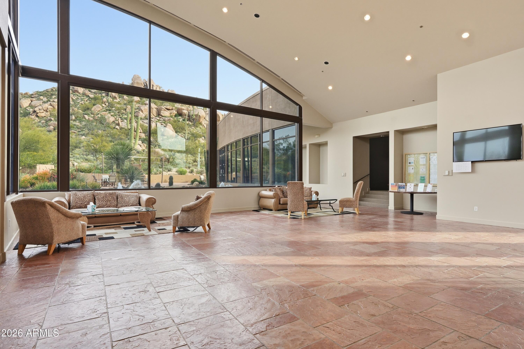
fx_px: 284
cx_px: 262
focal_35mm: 20
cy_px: 174
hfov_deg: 85.4
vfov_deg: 63.2
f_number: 10
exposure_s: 1/160
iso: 100
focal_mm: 19.5
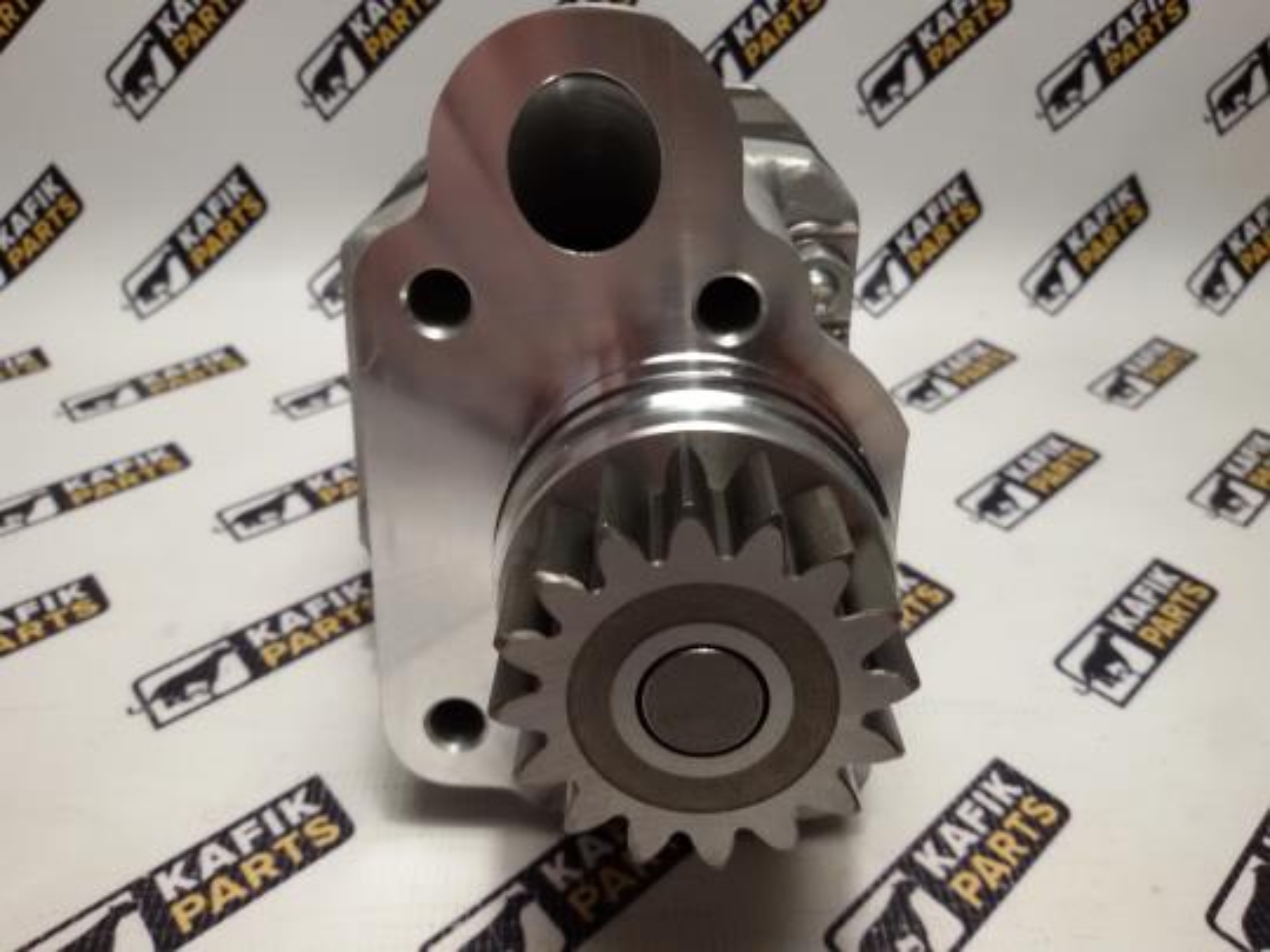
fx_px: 1137
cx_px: 635
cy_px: 476
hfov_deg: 58.4
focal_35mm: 31
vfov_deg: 45.4
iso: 80
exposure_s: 1/33
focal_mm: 2.93
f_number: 2.4
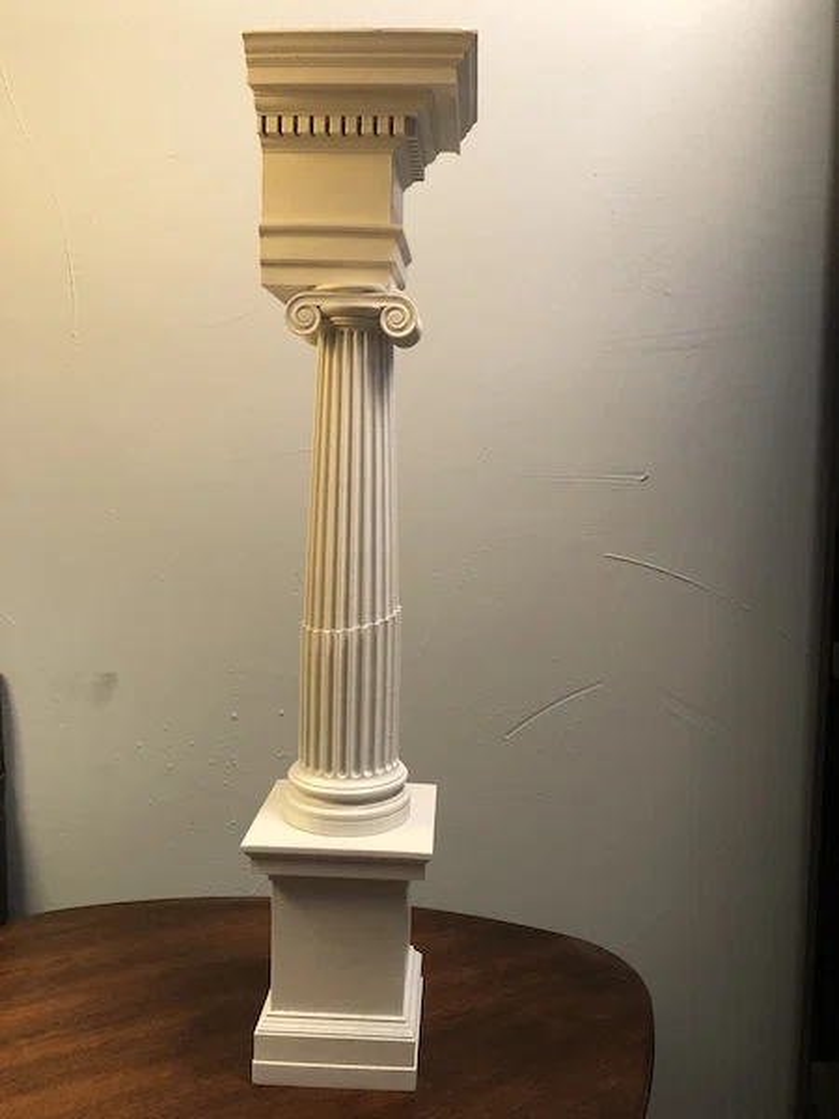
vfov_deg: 63.4
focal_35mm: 28
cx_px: 420
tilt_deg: -5.4
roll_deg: +0.0
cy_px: 560
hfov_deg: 49.7
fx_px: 905
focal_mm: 3.99
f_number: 1.8
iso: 80
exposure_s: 1/15
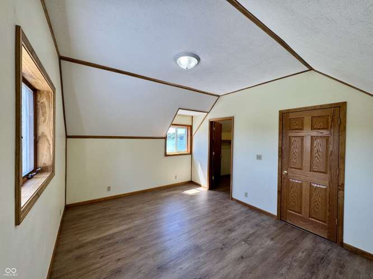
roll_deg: -2.0
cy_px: 140
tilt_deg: -1.9
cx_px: 186
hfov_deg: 102.1
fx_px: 151
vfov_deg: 85.7
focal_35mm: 14
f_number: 2.2
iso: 64
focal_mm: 2.22
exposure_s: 1/120
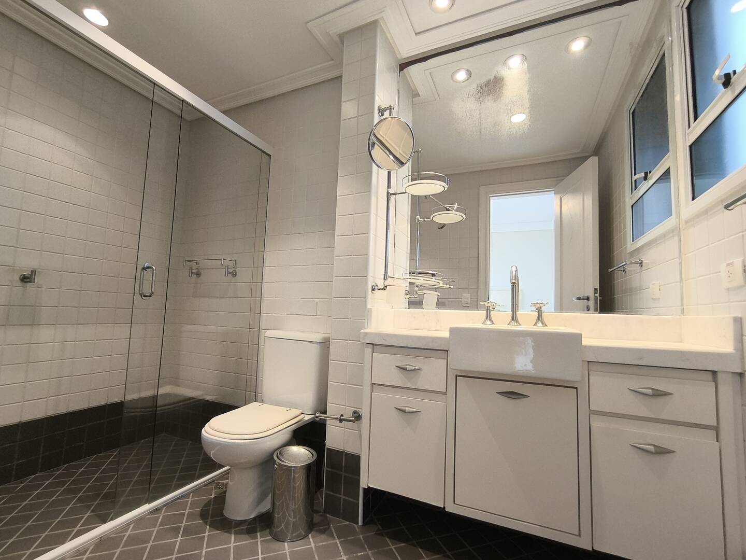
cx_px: 373
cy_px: 280
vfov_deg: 78.1
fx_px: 345
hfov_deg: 94.5
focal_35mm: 16
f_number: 2.2
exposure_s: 1/40
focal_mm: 1.65
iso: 160
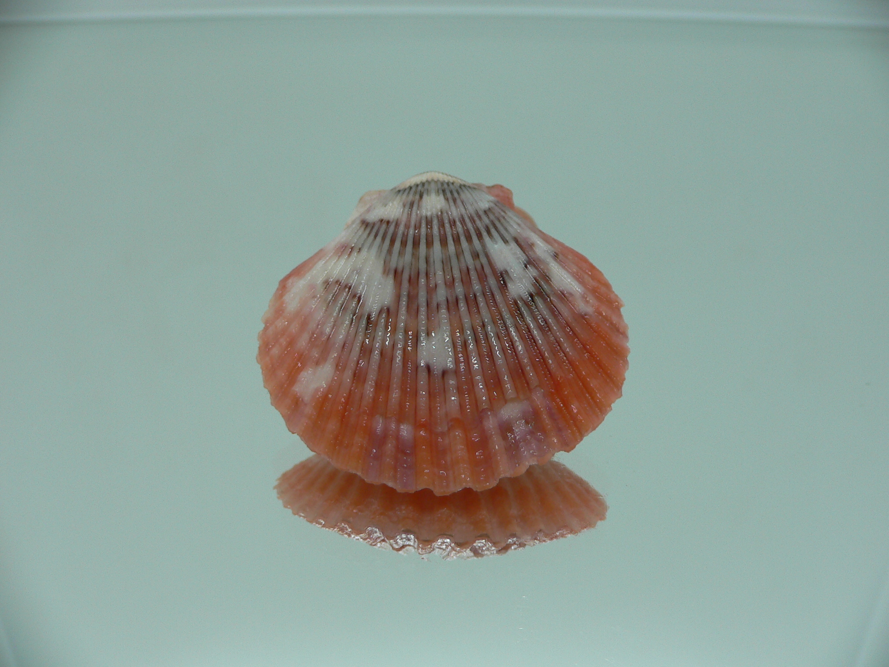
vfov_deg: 40.7
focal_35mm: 35
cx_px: 444
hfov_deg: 52.6
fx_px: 899
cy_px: 334
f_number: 2.8
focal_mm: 4.6
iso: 80
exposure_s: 1/60
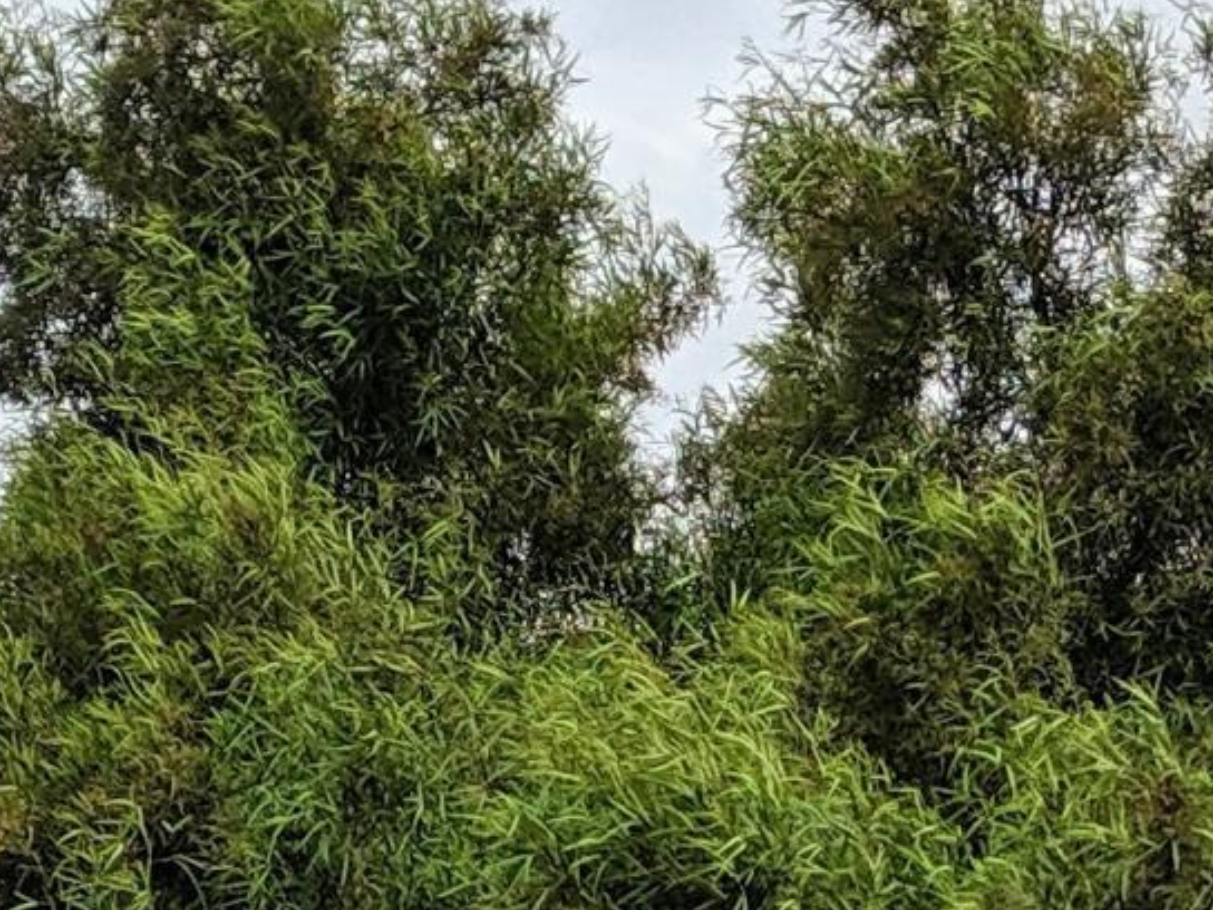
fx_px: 5221
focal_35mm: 149
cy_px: 1635
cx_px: 890
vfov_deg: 9.5
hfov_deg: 13.2
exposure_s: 1/3344
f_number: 1.8
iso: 52
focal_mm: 4.44
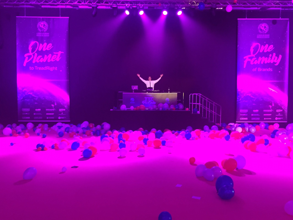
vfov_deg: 48.2
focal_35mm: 29
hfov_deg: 61.7
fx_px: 245
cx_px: 146
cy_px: 110
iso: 320
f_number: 2.2
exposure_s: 1/17
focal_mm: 4.15
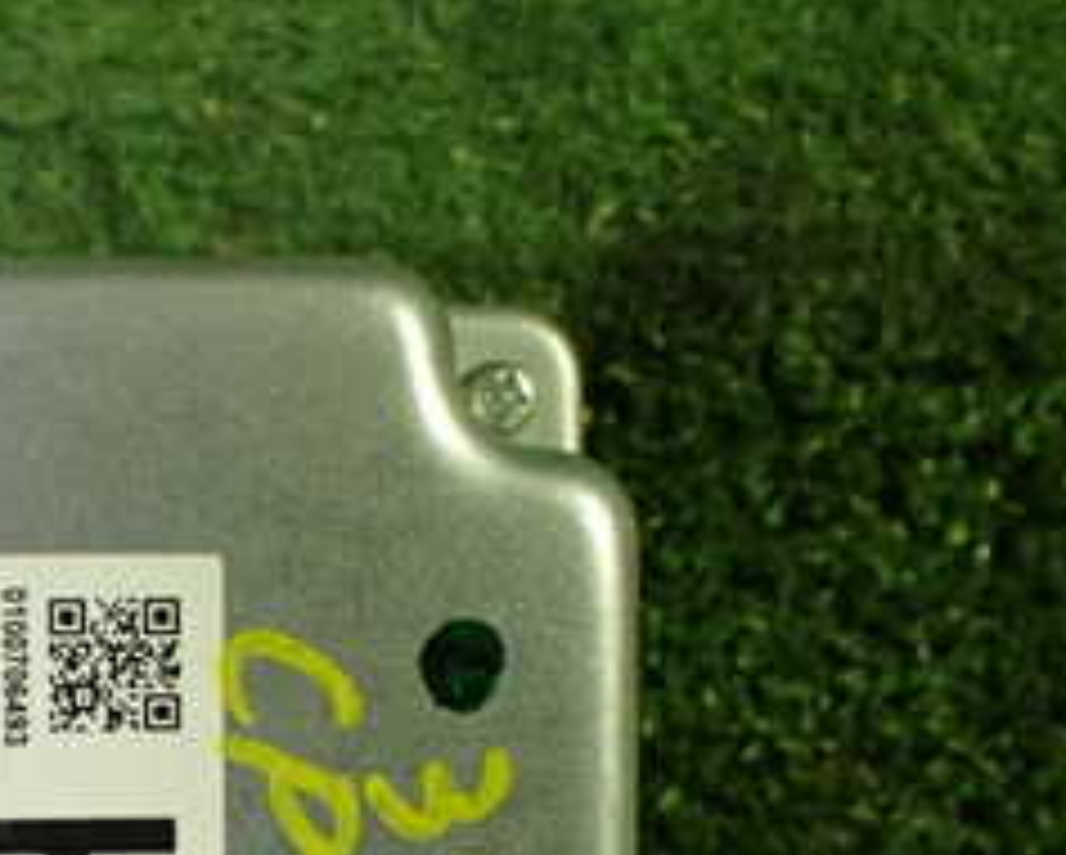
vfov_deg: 19.9
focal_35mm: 74
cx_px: 144
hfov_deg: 25.1
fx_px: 2337
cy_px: 932
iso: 800
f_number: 2.3
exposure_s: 1/80
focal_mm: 5.4
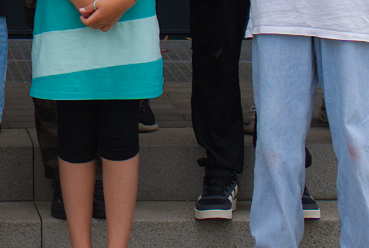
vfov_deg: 5.1
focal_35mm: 268
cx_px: -386
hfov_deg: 7.4
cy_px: -274
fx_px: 2755
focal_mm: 35
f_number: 4
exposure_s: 1/200
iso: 100
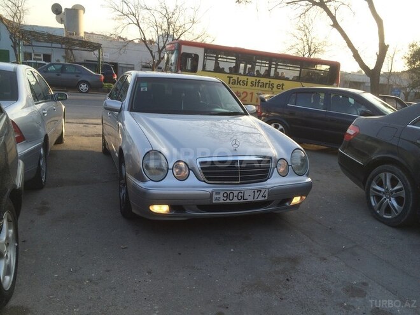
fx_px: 352
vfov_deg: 48.2
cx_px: 210
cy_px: 158
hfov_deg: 61.7
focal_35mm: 29
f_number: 2.2
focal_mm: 4.15
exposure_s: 1/373
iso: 32
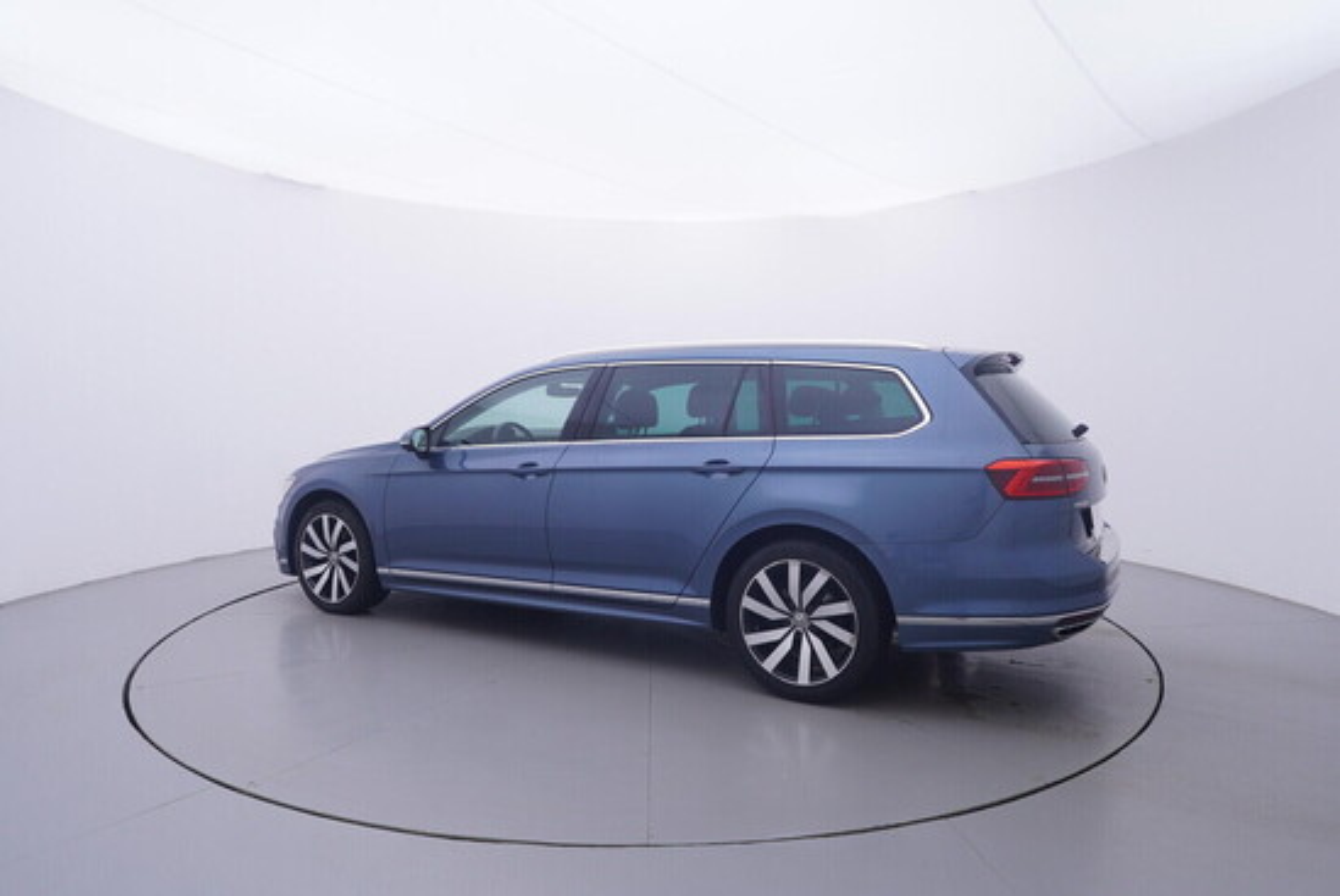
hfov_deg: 77.3
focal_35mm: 22
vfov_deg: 56.2
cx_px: 670
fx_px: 838
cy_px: 448
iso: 200
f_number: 5
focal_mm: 15
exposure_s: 1/80
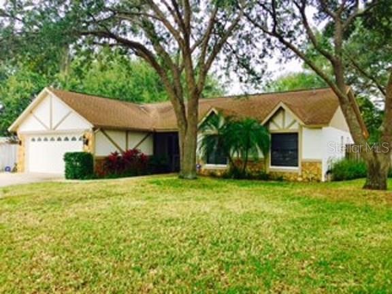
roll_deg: -1.4
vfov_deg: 48.2
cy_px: 147
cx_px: 196
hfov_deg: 61.7
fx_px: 328
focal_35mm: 29
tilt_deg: -0.5
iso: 32
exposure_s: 1/430
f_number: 2.2
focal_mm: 4.15
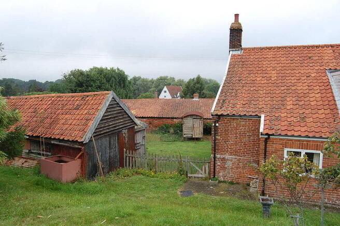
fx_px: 255
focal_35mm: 27
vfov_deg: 47.8
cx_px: 170
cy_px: 113
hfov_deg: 67.4
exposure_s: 1/160
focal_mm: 18
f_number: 6.3
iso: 200
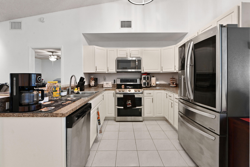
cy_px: 84
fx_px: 104
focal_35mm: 15
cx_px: 125
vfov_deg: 77.2
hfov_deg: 100.4
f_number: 9
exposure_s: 1/13
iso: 1600
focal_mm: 15
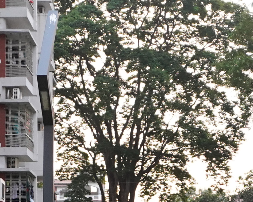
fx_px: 891
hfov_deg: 16.2
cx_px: 134
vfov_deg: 12.0
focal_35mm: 119
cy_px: 354
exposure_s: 1/1000
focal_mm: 20
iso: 2000
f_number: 2.8
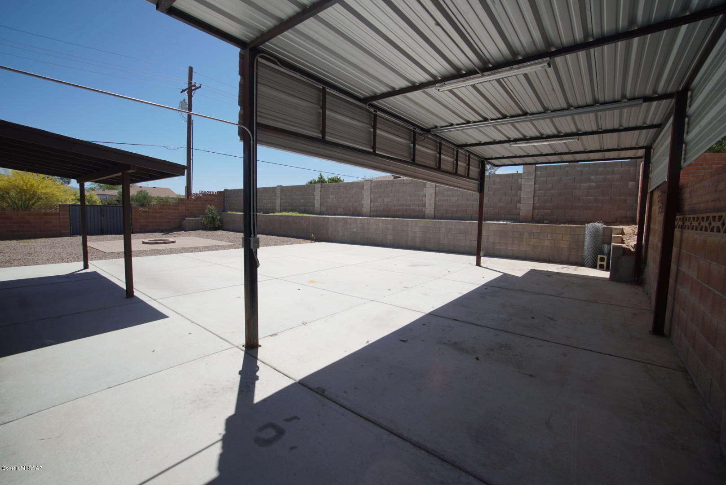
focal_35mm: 15
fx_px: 303
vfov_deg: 77.4
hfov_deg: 100.4
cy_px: 242
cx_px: 363
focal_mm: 10
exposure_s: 1/320
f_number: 8
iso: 100
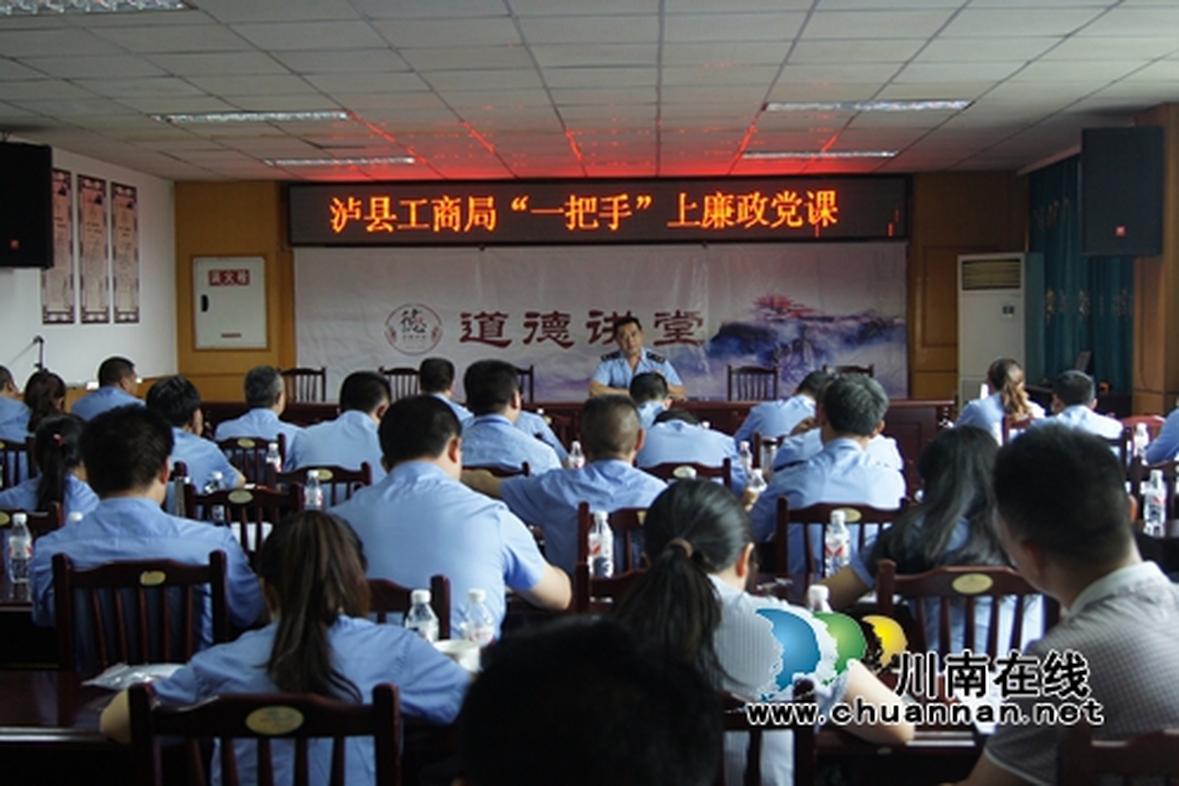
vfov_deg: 31.9
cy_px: 393
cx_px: 590
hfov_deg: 46.4
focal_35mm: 42
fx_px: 1375
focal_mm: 28
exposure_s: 1/50
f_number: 4.5
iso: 800
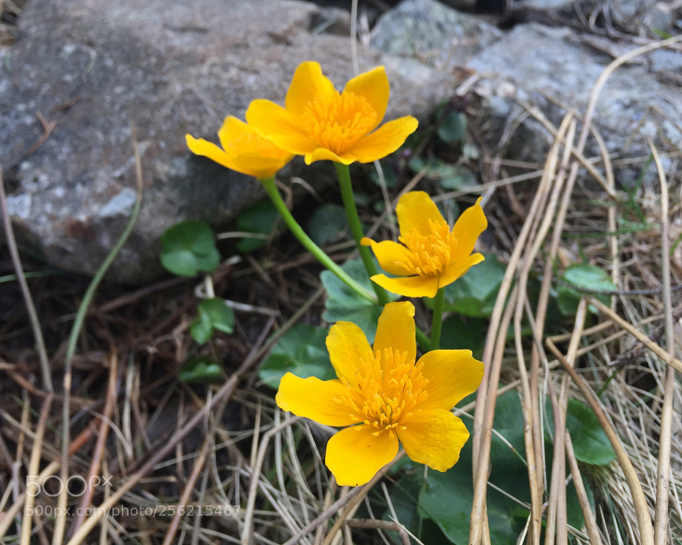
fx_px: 626
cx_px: 370
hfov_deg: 57.1
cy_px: 268
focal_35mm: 31
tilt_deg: -59.7
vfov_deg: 47.1
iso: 32
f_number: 2.2
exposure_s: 1/297
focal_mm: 4.15
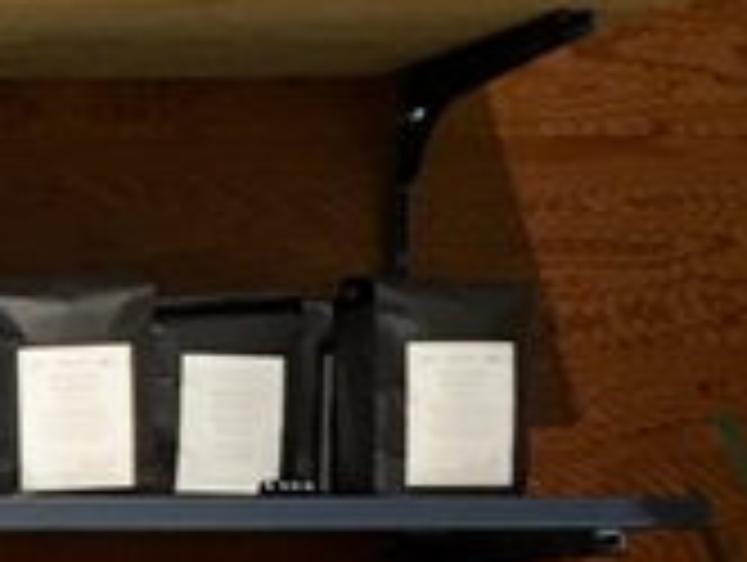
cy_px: 686
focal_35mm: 157
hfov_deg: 10.6
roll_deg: -1.0
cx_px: -1107
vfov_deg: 9.3
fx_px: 3393
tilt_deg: -0.2
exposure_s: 1/30
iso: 64
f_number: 2.2
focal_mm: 4.15
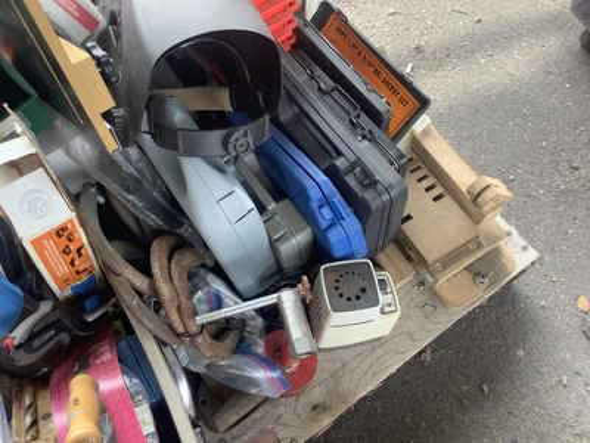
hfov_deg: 58.4
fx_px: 528
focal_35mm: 31
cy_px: 222
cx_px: 295
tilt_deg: -62.2
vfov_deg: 45.4
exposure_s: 1/120
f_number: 2.4
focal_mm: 3.3
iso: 40
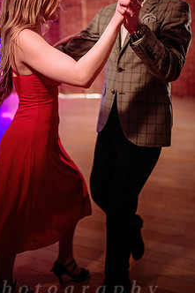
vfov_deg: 50.4
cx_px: 64
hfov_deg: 34.7
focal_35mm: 38
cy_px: 117
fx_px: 309
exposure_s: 1/320
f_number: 1.4
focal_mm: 28
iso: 2500
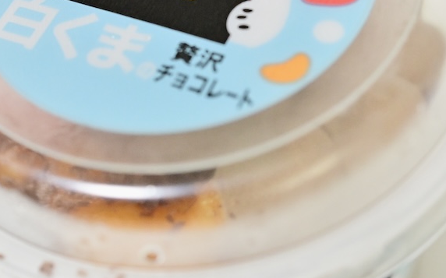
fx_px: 1300
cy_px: 43
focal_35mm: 107
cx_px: 192
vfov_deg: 12.2
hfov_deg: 19.5
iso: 6400
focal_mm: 60
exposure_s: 1/200
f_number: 5
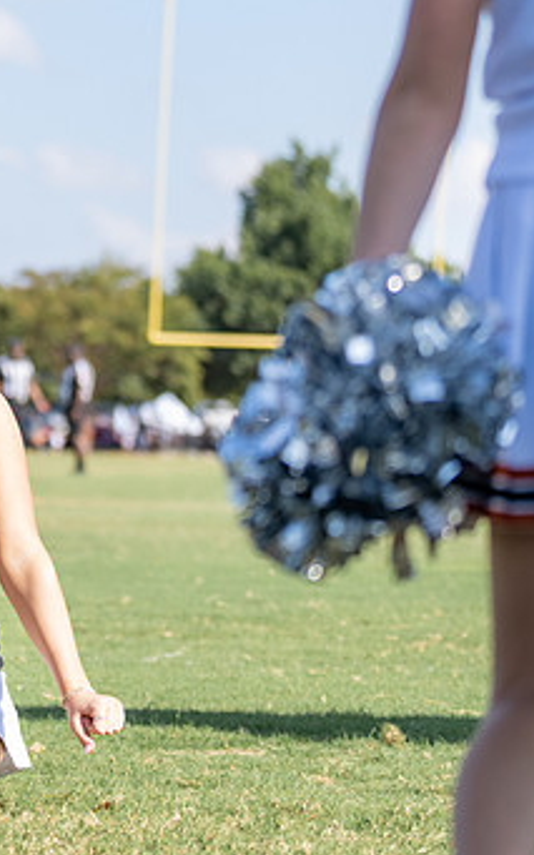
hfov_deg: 6.6
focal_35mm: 196
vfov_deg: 10.7
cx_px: -164
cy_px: 412
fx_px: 4566
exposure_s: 1/1250
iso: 160
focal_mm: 70
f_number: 2.8
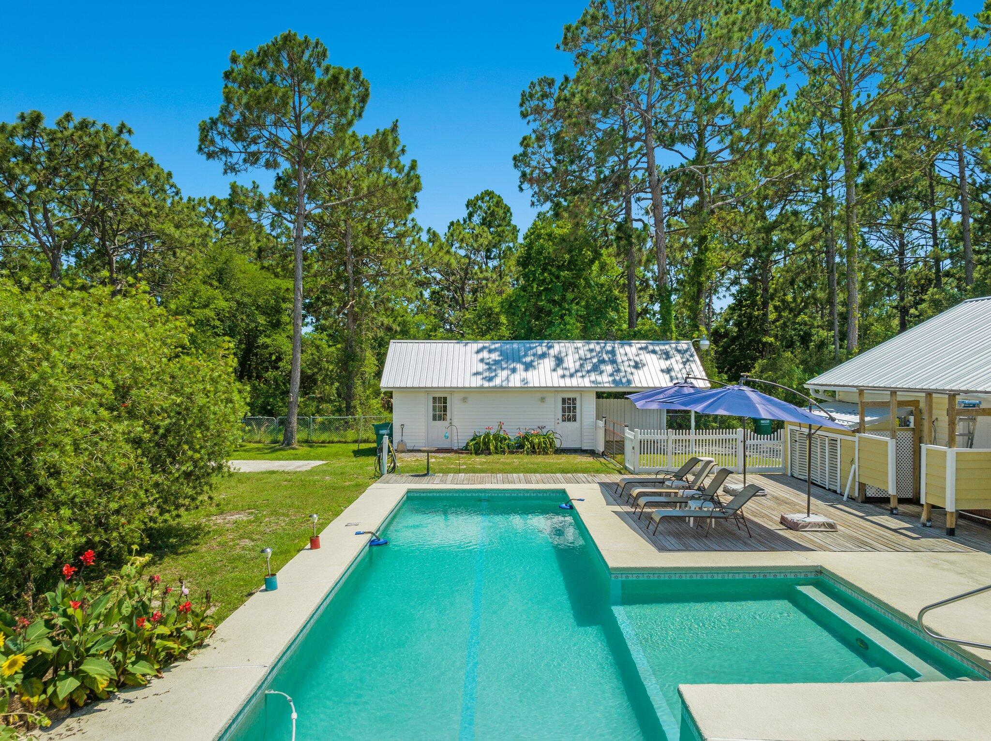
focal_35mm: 24
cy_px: 370
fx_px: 687
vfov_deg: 56.8
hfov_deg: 71.6
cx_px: 496
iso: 100
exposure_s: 1/100
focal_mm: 12.29
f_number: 5
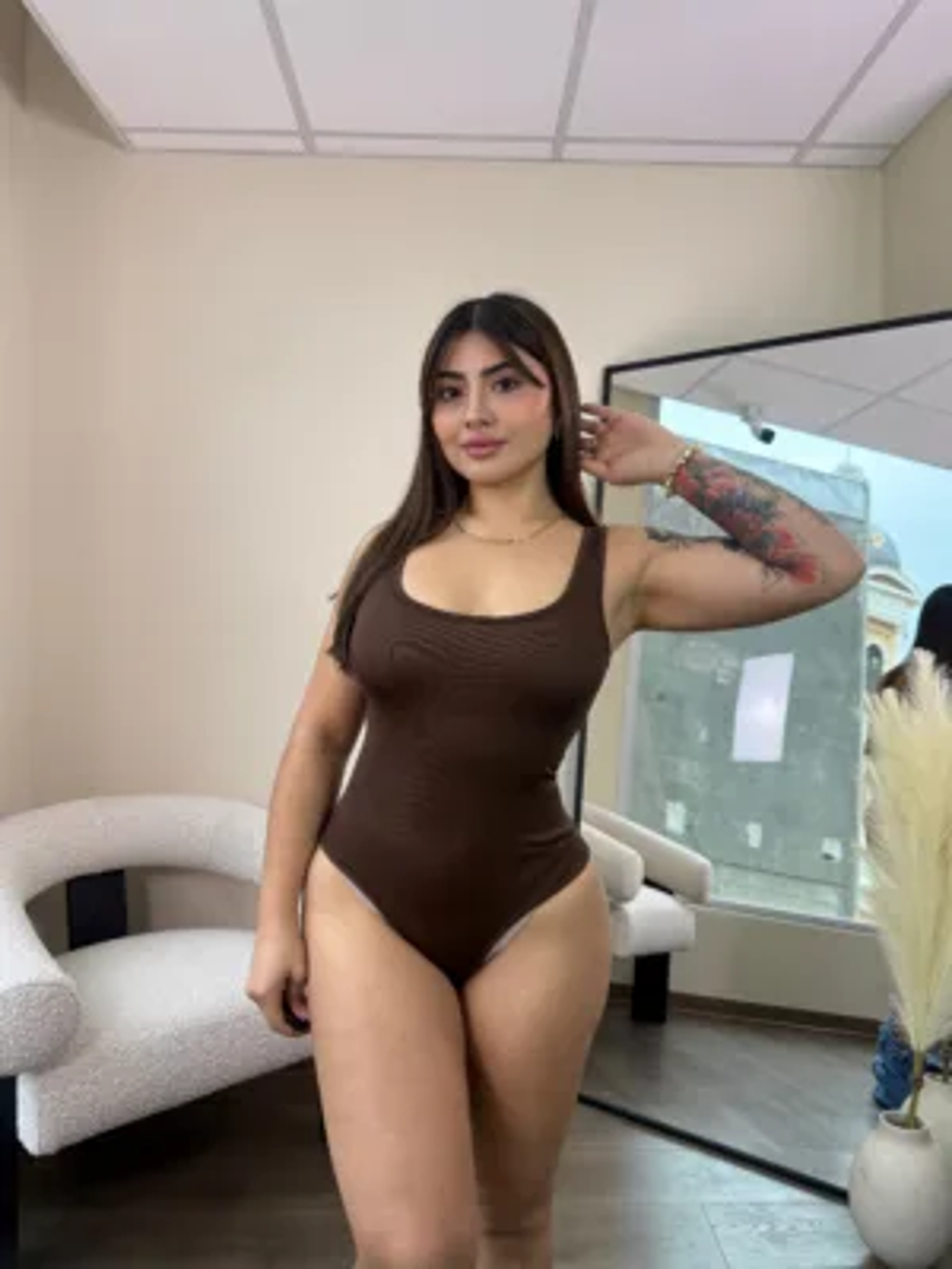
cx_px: 476
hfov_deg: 56.8
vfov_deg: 71.6
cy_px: 634
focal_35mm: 24
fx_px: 880
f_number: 1.78
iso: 100
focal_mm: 6.76
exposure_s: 1/244
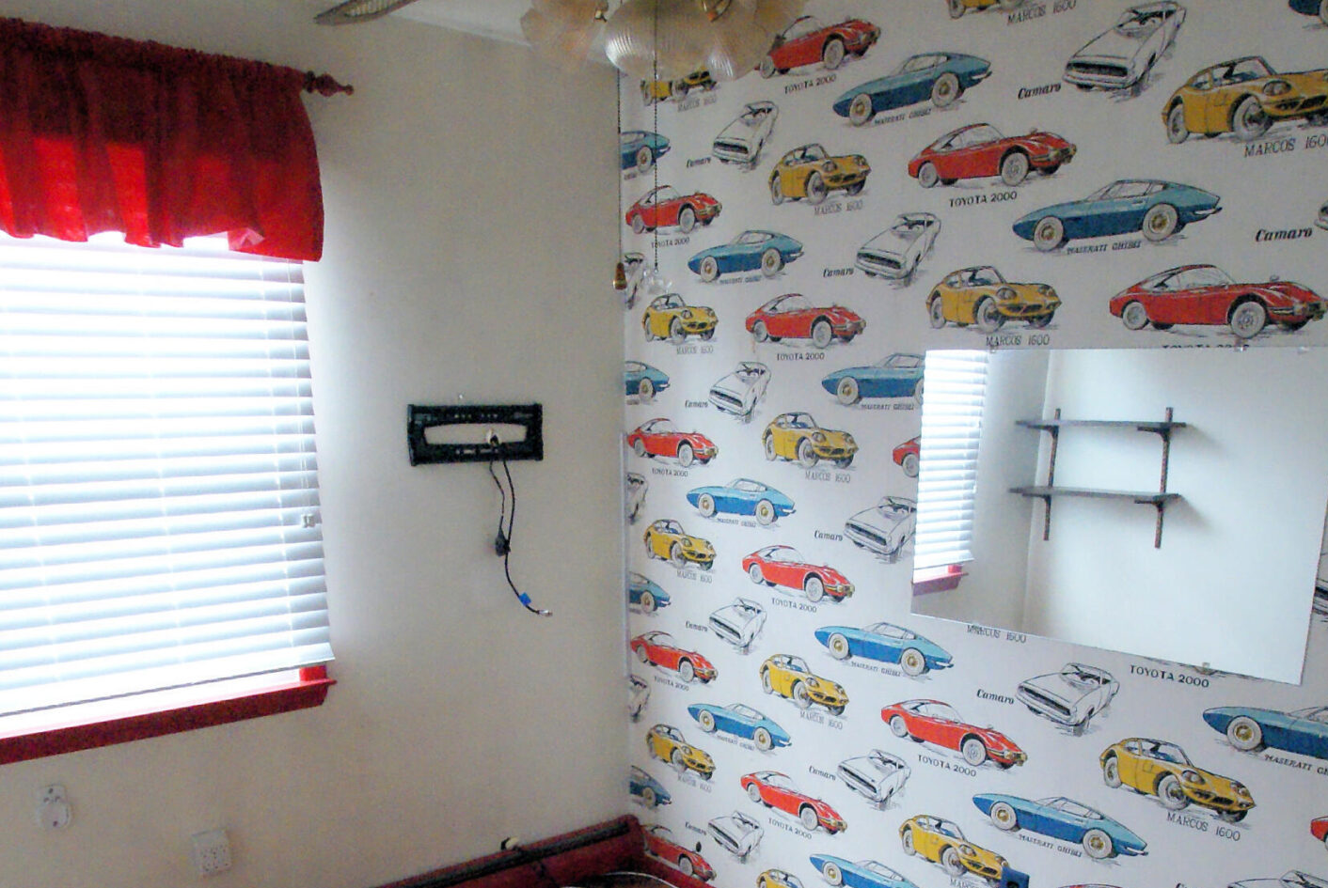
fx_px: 1104
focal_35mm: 30
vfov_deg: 41.6
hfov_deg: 61.9
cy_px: 730
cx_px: 722
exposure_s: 1/40
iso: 3200
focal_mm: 11
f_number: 5.6
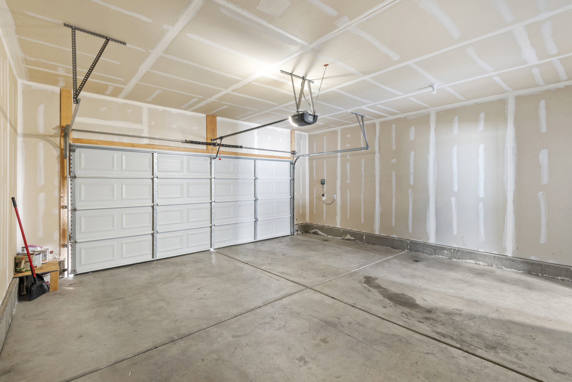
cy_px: 191
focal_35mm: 16
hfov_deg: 96.7
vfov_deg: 73.8
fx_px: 254
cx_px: 286
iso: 100
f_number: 9
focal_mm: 16
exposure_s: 25
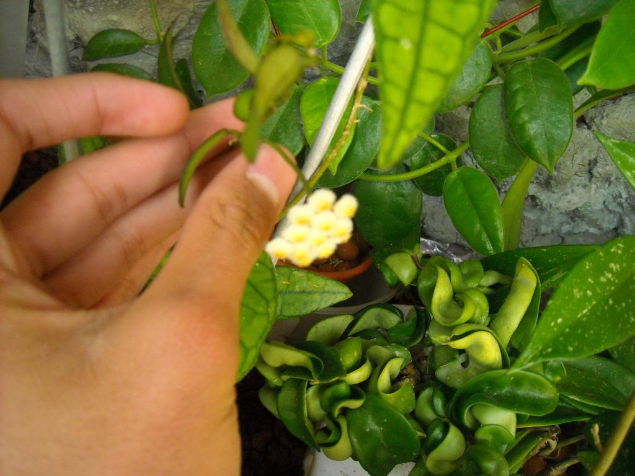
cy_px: 238
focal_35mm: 35
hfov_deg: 52.6
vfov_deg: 40.7
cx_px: 318
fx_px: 642
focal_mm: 5.7
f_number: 2.8
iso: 400
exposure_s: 1/44
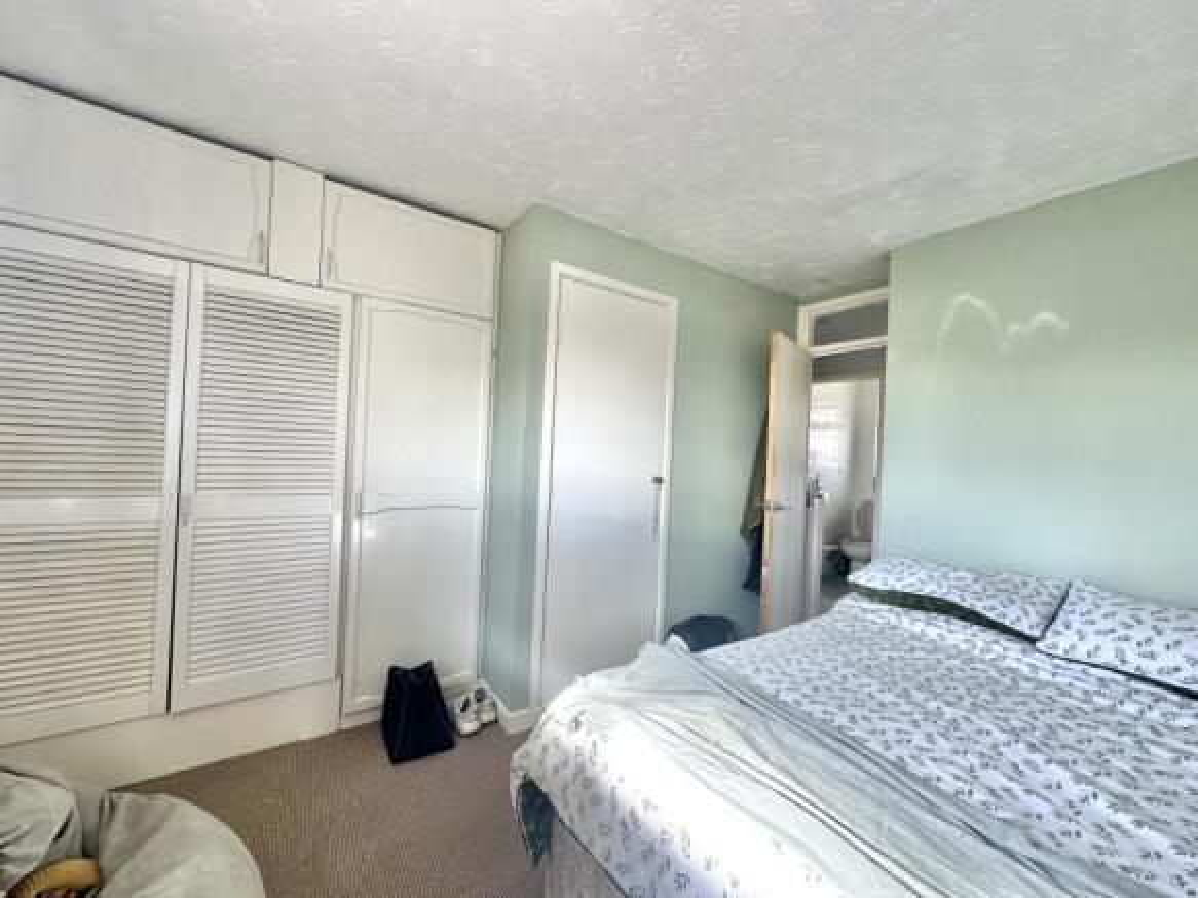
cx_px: 599
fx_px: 484
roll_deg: -2.9
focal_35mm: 14
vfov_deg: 85.7
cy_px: 449
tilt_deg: +0.1
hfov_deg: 102.1
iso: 80
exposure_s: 1/99
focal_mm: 2.22
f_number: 2.2
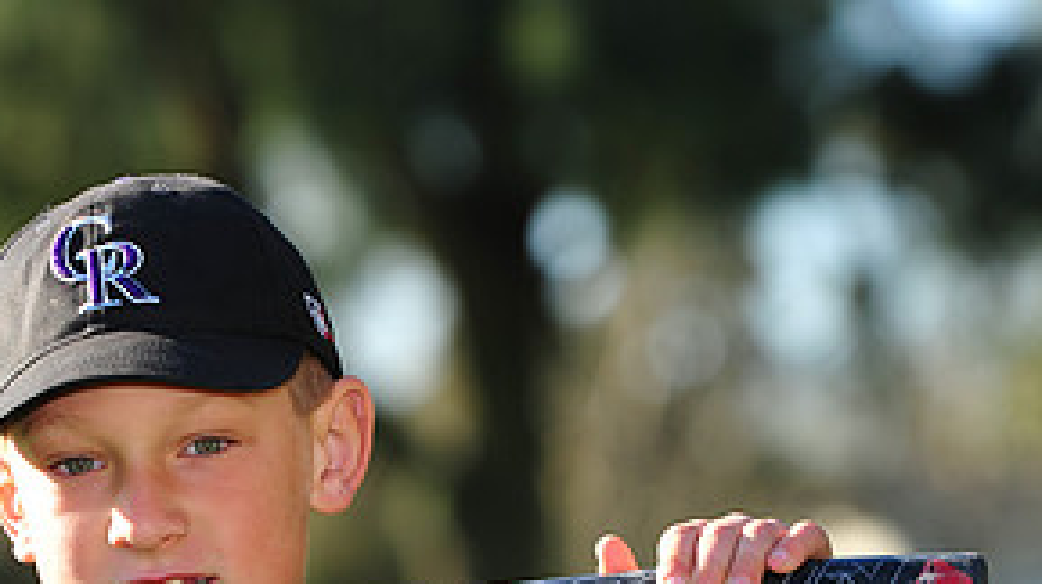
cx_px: 288
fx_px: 7840
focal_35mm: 284
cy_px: 638
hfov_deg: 7.6
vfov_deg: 4.3
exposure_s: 1/500
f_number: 4.5
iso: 200
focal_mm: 135
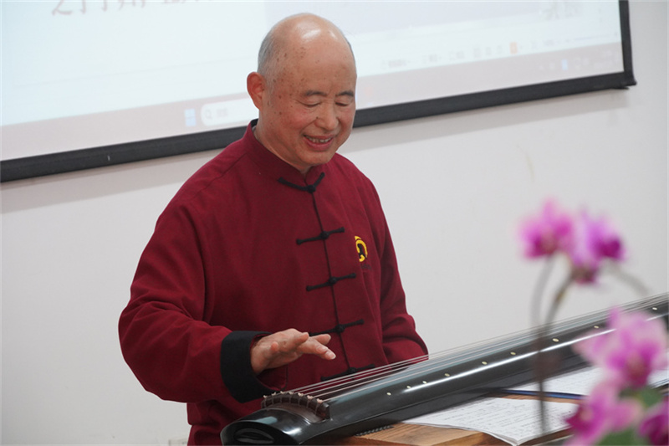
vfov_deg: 11.4
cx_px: 334
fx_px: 2229
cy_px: 223
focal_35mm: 120
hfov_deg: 17.1
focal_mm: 80
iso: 3200
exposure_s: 1/160
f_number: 5.6
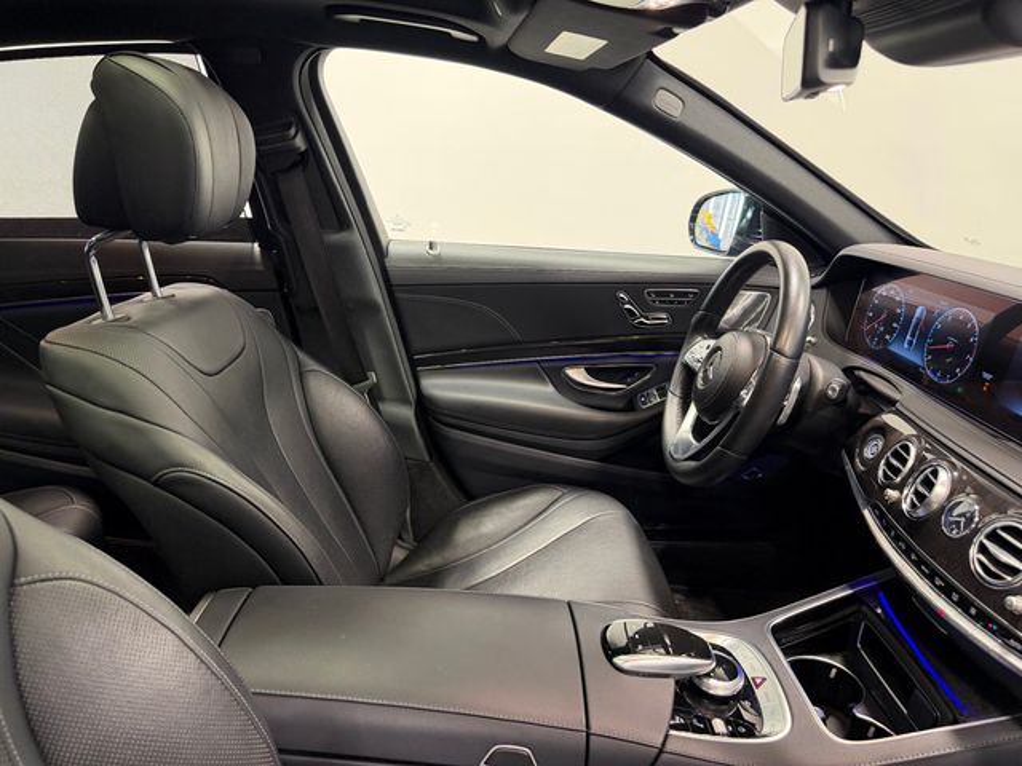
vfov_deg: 56.8
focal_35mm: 24
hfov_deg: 71.6
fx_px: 709
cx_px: 511
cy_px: 383
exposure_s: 1/60
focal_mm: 6.76
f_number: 1.78
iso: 200
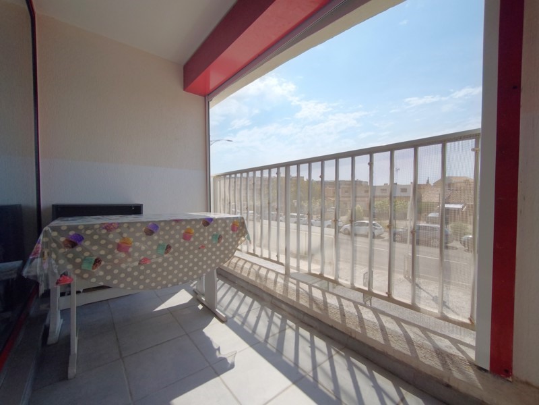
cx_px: 270
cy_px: 202
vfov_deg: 81.7
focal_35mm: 15
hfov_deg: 98.2
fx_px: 234
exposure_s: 1/2381
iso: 50
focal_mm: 1.91
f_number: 2.2
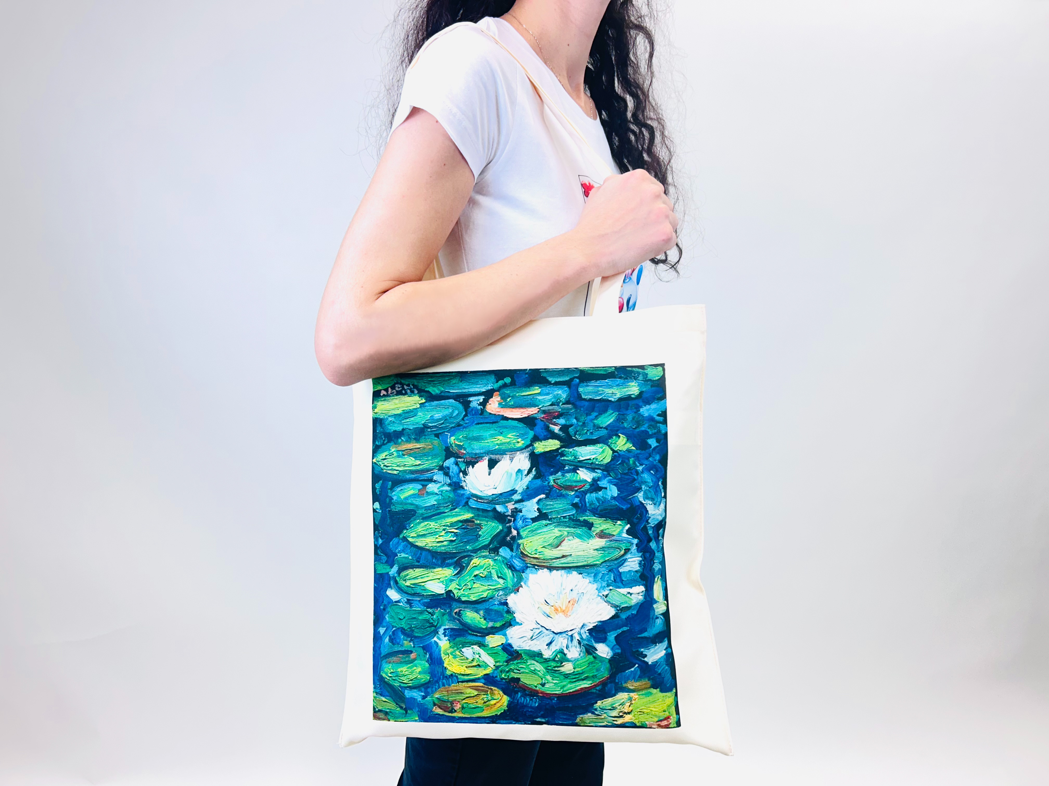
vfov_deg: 53.1
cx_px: 524
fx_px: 788
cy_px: 393
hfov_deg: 67.3
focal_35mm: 26
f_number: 1.5
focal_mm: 5.7
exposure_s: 1/100
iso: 64
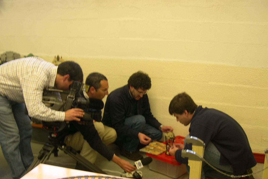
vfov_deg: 33.4
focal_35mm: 40
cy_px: 95
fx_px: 298
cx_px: 133
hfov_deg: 48.5
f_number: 2.8
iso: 100
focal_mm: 8
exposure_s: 1/7
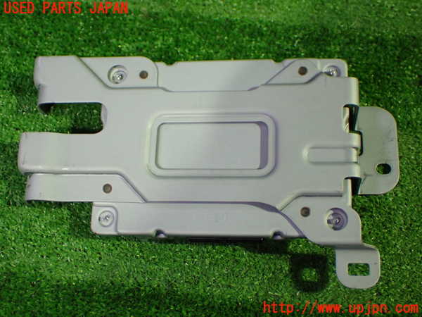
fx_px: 610
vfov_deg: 29.1
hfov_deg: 38.2
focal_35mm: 50
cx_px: 211
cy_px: 158
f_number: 3.2
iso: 1000
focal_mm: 9.01
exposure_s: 1/50
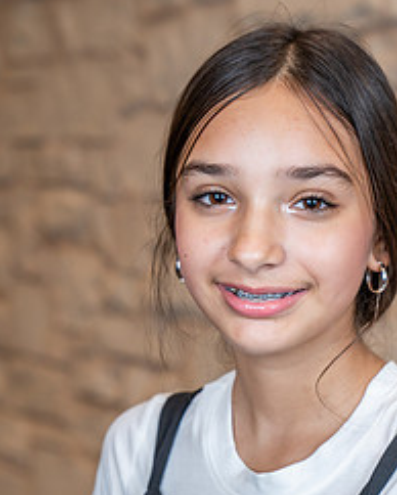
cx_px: 270
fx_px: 1790
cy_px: 362
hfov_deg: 12.6
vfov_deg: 15.7
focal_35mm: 122
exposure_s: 1/200
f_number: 4.5
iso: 400
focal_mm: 70
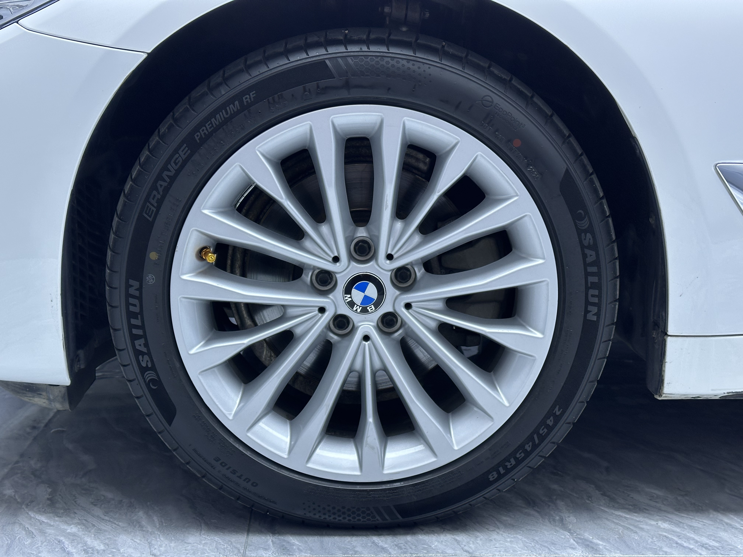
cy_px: 278
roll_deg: -0.1
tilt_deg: -12.6
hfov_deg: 39.7
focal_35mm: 48
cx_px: 372
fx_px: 1030
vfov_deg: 30.3
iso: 100
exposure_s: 1/50
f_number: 1.78
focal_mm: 6.86
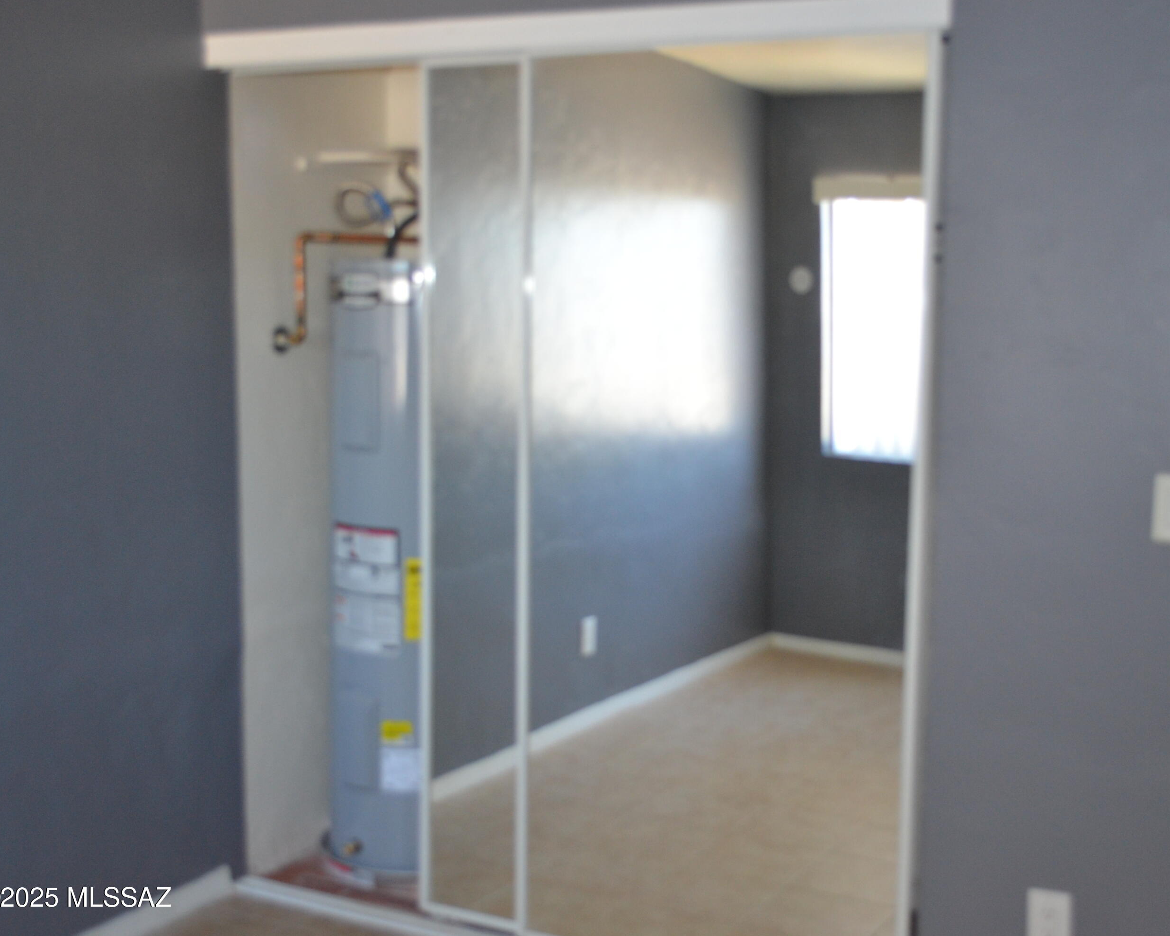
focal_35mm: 41
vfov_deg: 36.5
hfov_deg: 44.6
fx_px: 1420
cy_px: 468
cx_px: 688
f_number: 4
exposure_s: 1/60
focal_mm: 24
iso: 900
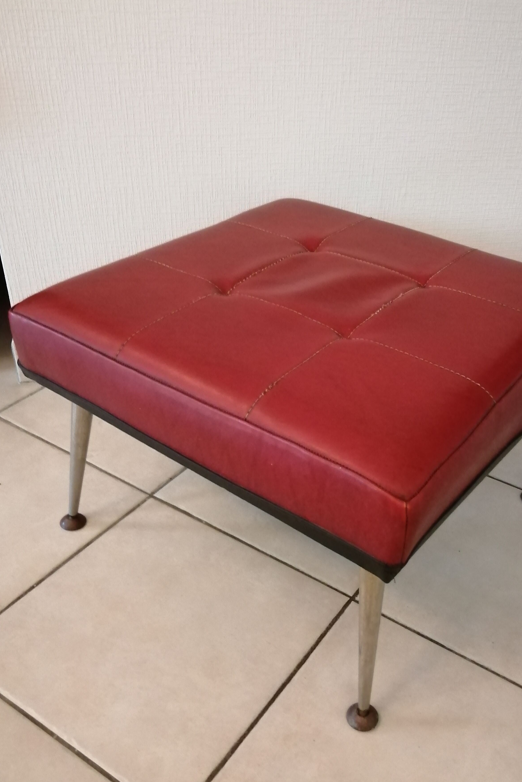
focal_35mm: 32
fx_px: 696
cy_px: 428
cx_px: 313
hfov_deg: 40.9
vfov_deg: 58.6
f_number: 1.8
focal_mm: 3.46
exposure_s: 1/14.3
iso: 800
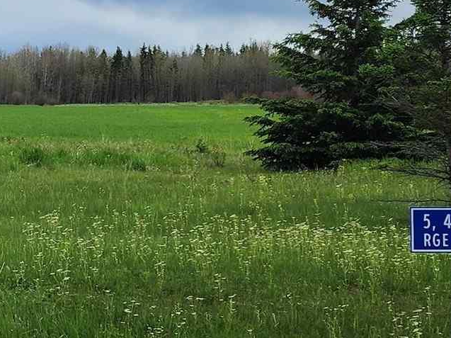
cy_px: 181
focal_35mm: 111
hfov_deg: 16.2
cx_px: -230
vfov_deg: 13.3
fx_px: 1445
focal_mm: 6.4
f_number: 1.8
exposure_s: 1/897
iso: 12
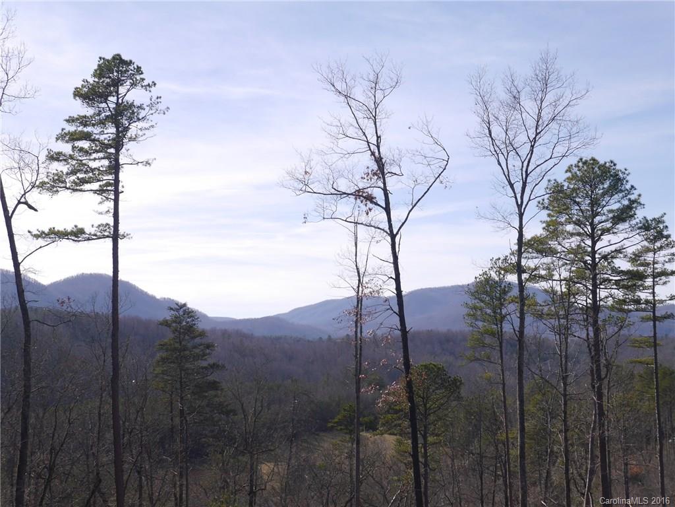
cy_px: 254
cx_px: 338
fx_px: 1209
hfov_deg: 31.2
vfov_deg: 23.7
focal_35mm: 62
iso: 160
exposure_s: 1/320
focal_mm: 31
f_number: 9
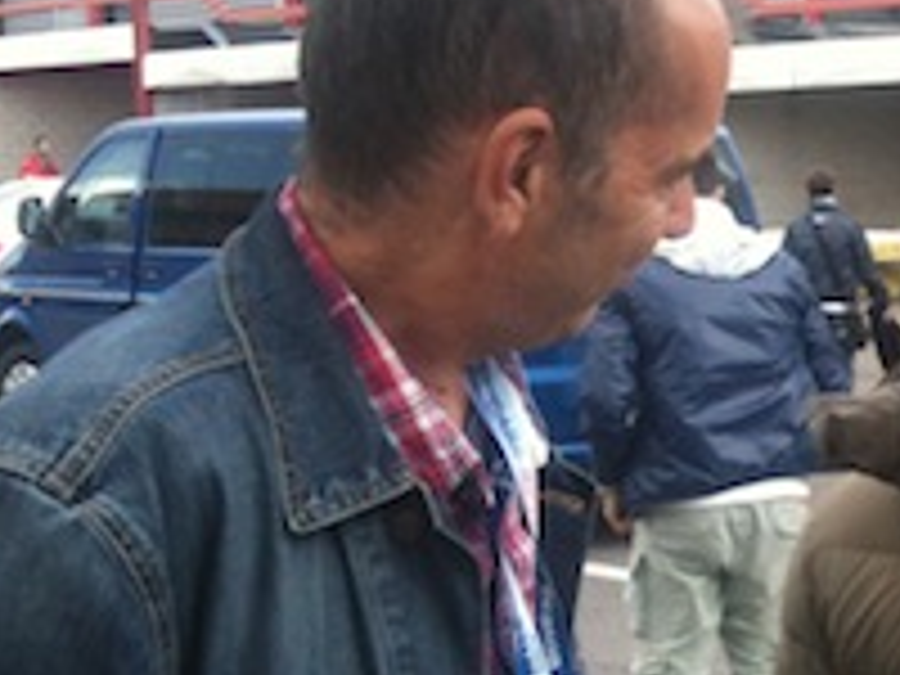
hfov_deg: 21.7
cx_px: 1066
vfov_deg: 17.4
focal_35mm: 84
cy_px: 522
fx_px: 2184
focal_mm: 3.85
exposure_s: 1/264
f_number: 2.8
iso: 64
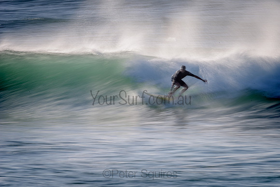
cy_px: 86
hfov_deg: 3.2
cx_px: 183
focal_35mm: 654
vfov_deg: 2.1
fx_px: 5086
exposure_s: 1/6
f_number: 25
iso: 31
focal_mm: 500
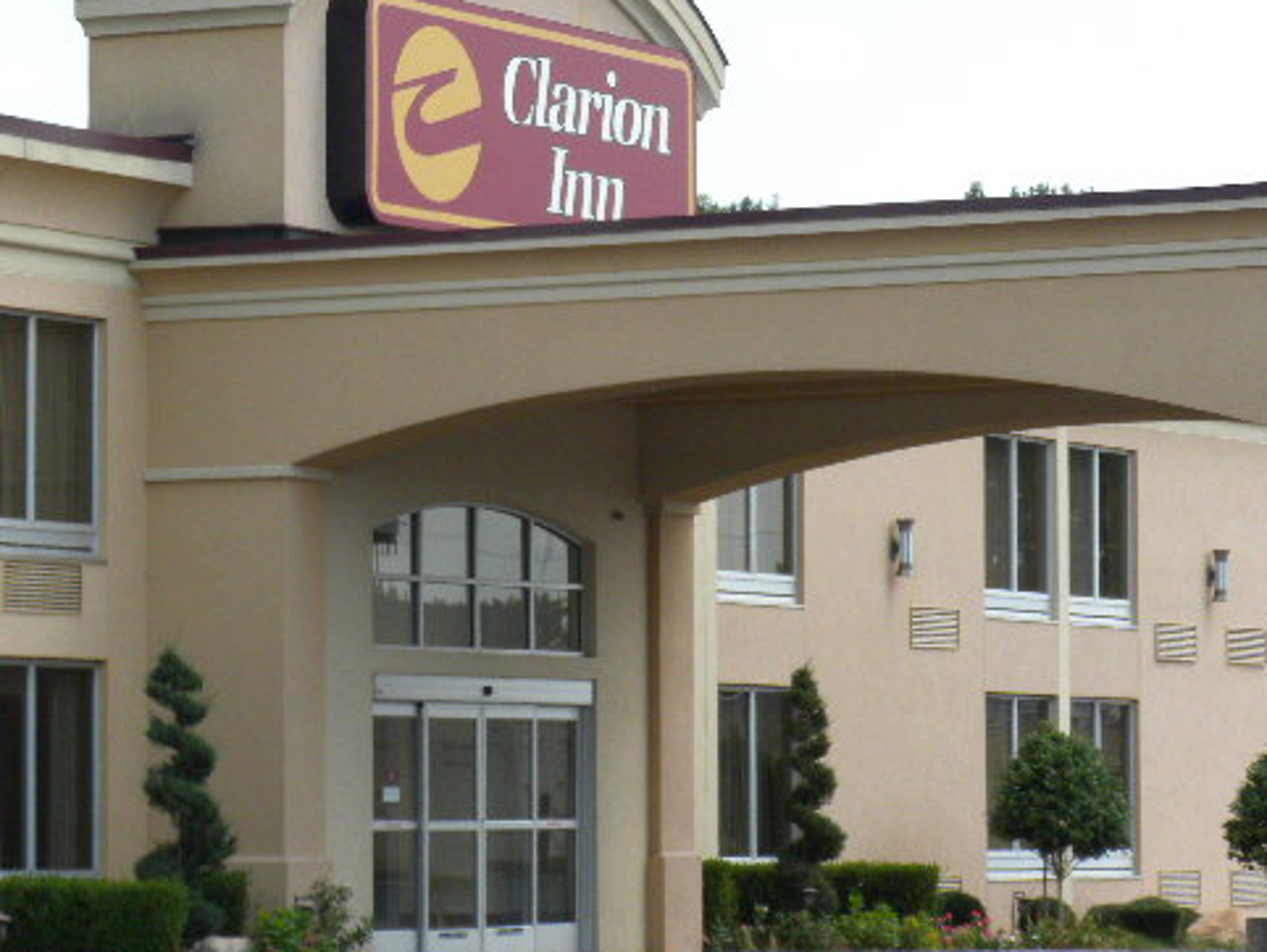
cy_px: 381
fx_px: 5786
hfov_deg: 12.5
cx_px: 631
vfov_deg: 9.4
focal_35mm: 158
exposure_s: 1/473
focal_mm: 21
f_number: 5.1
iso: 146
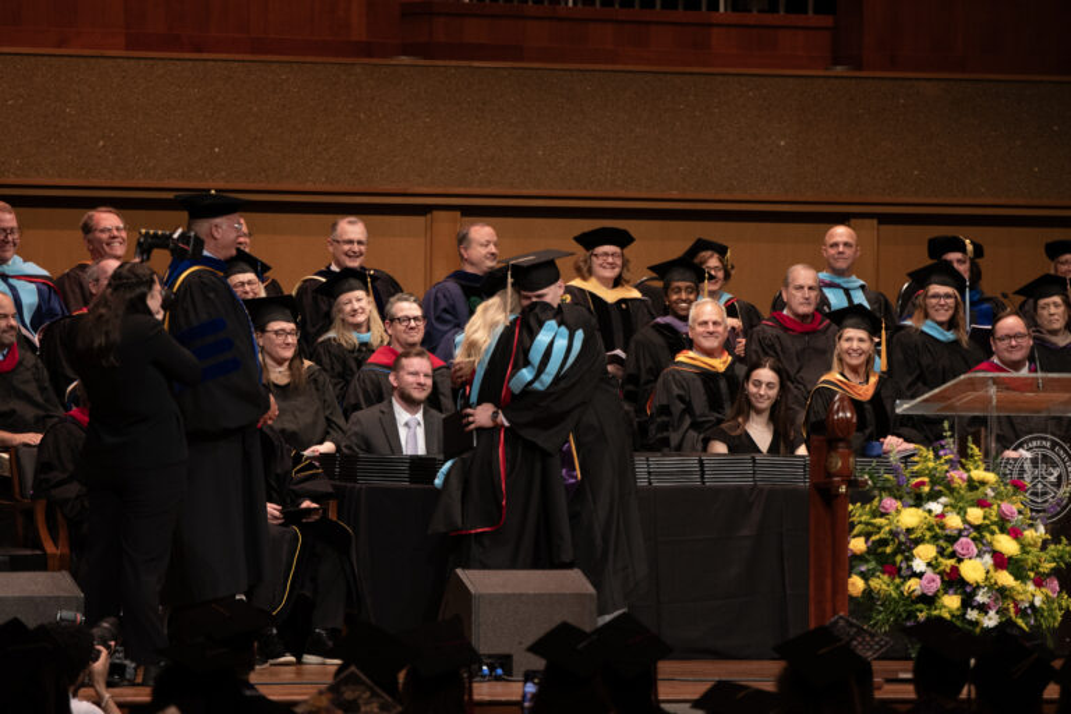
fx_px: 8924
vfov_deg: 4.6
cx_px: 536
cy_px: 357
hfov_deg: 6.9
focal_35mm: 300
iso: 1250
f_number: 2.8
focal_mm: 200
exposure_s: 1/250
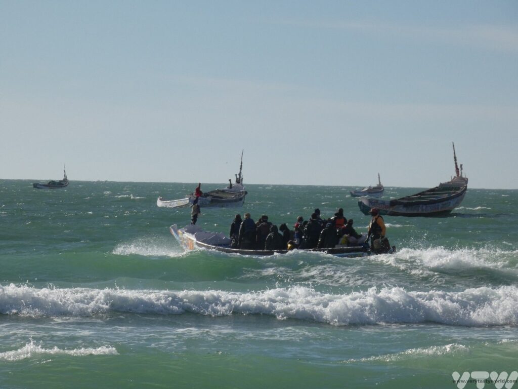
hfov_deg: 7.7
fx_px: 3861
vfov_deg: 5.8
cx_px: 259
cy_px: 194
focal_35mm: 258
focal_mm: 46.2
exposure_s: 1/1000
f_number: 5.5
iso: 80
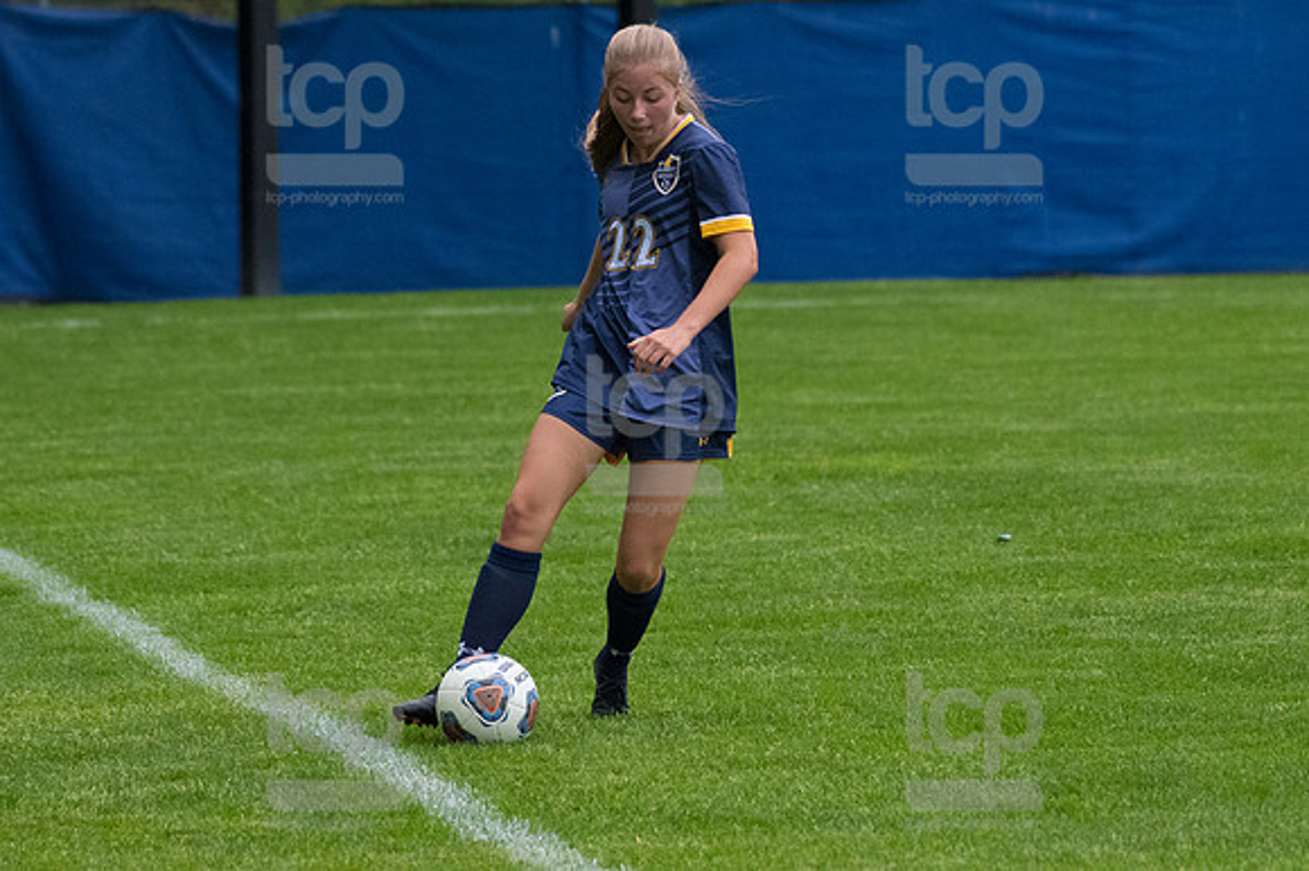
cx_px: 654
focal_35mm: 315
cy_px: 436
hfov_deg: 6.5
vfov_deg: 4.4
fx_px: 11447
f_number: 5.6
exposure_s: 1/1600
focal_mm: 210
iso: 4000
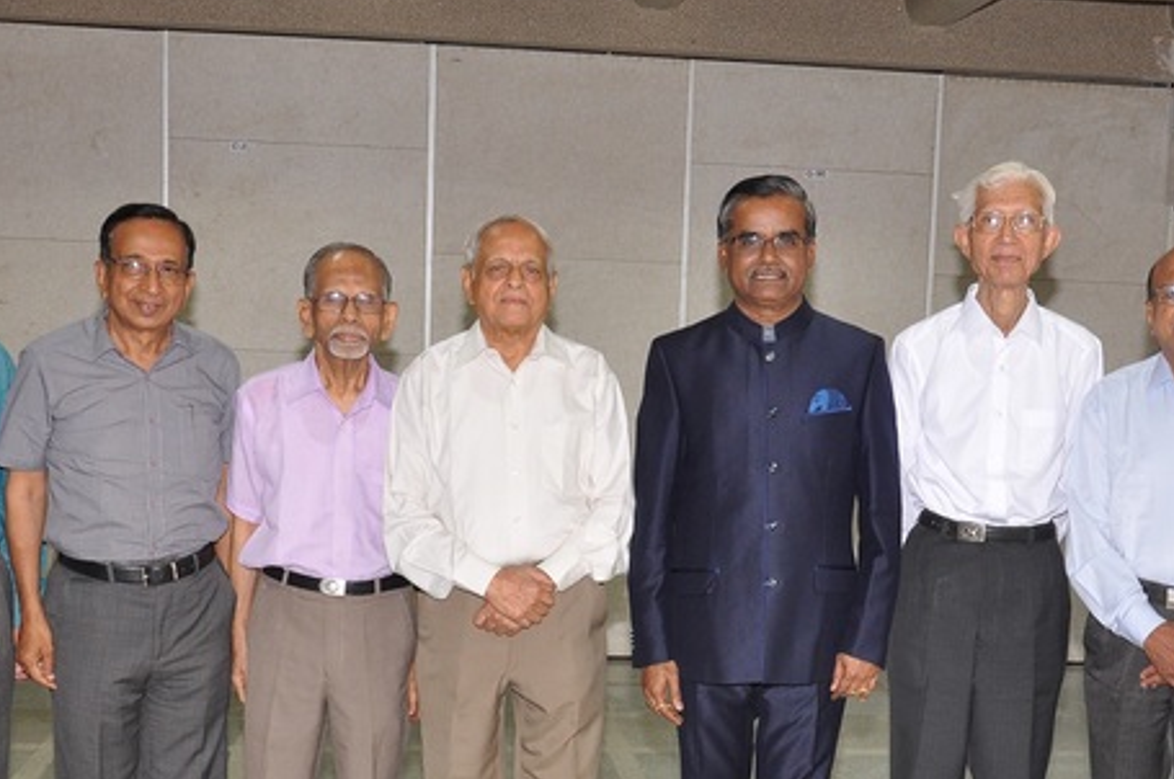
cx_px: 686
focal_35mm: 58
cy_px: 602
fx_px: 1889
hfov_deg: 34.4
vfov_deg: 23.0
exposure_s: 1/125
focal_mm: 22
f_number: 5.6
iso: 640
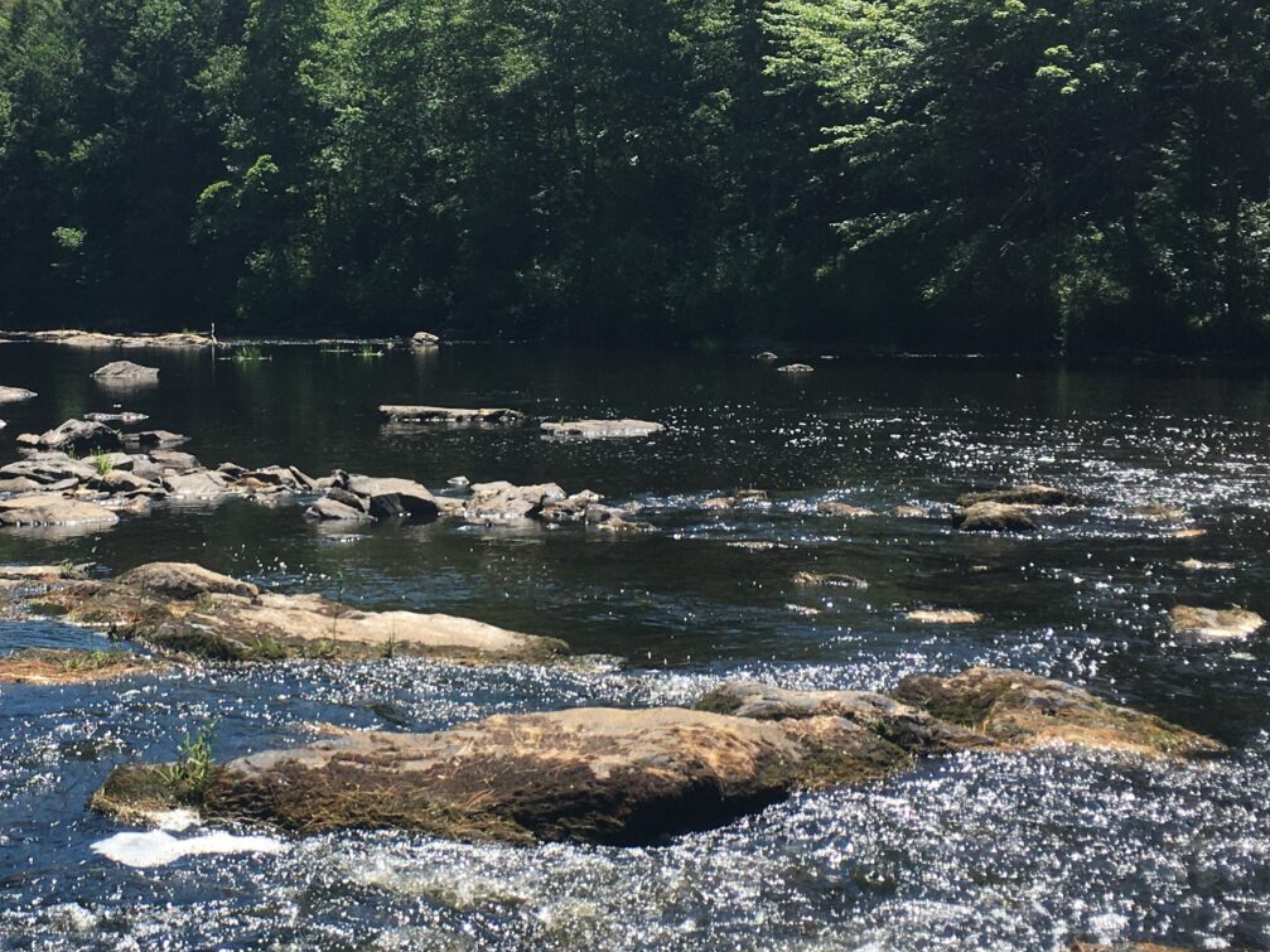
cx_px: 333
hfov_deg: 32.2
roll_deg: +0.7
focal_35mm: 59
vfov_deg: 24.8
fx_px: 2164
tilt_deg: -4.5
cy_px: 478
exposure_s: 1/1202
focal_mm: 4.15
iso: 25
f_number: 2.2
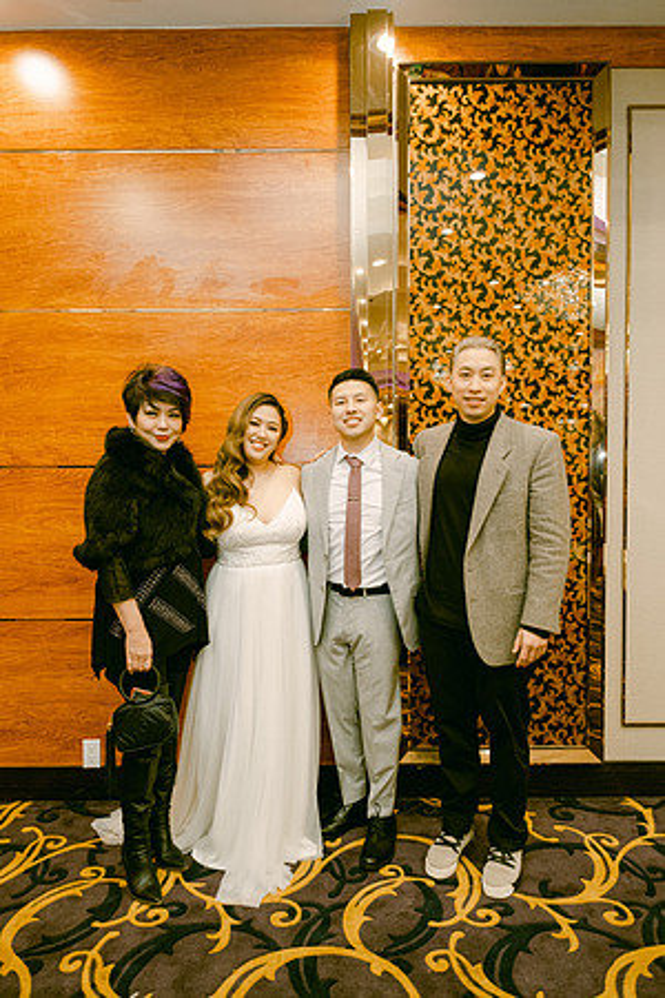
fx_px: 665
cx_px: 332
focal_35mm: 24
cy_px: 499
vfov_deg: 73.7
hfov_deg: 53.1
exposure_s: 1/125
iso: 800
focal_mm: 16
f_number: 2.8
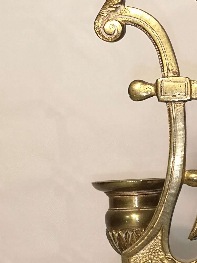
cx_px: 226
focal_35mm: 97
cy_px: 124
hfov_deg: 14.8
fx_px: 736
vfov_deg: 20.2
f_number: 1.8
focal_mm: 3.95
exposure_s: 1/50
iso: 64
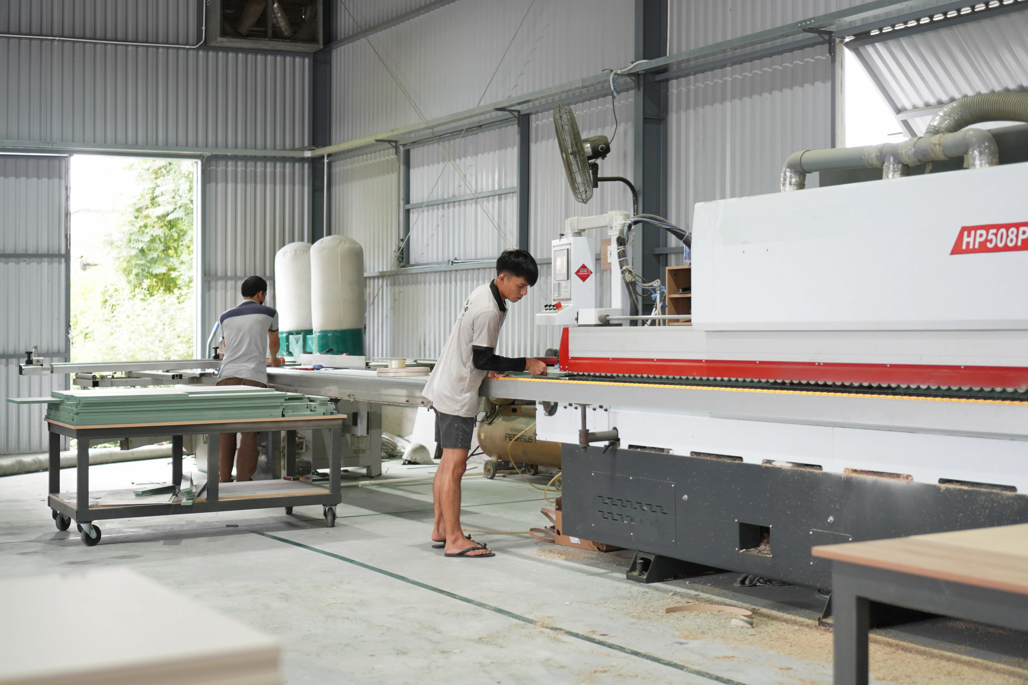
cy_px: 342
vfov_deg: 25.8
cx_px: 514
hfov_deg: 37.9
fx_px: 1499
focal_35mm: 52
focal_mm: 35
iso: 200
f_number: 1.8
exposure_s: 1/160
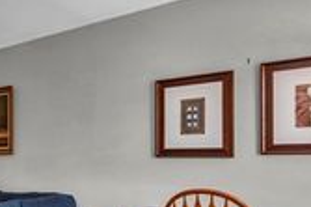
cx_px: -48
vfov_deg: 31.2
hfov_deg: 37.1
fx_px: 362
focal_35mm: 42
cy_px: 158
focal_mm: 14
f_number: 7.1
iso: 320
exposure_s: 1/6
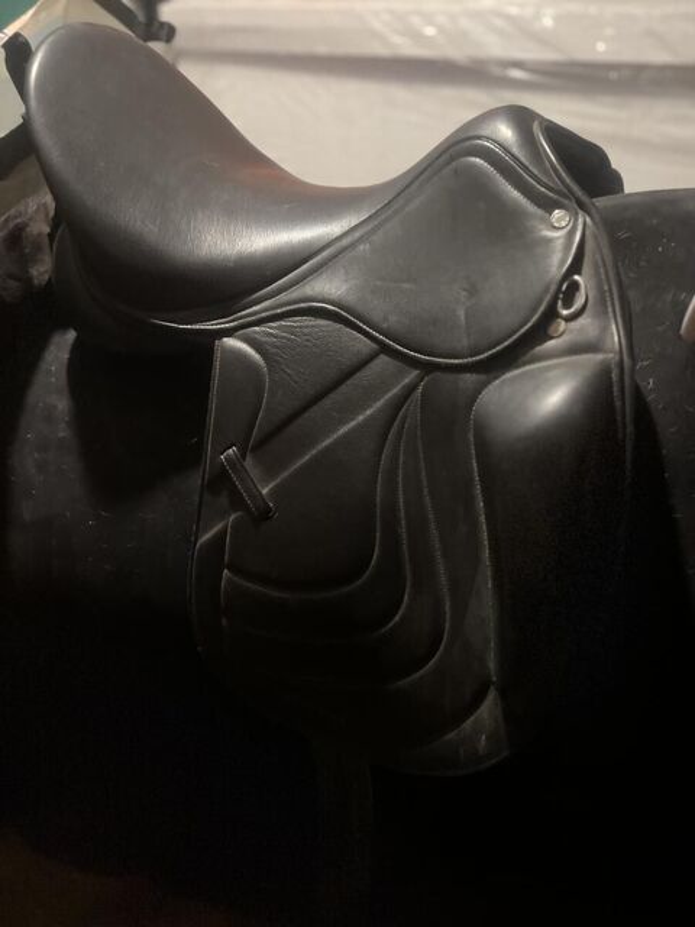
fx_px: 696
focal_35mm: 26
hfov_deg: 53.1
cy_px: 464
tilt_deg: -38.7
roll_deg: +2.9
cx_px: 348
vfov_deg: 67.3
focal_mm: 5.7
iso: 640
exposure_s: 1/31
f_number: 1.5
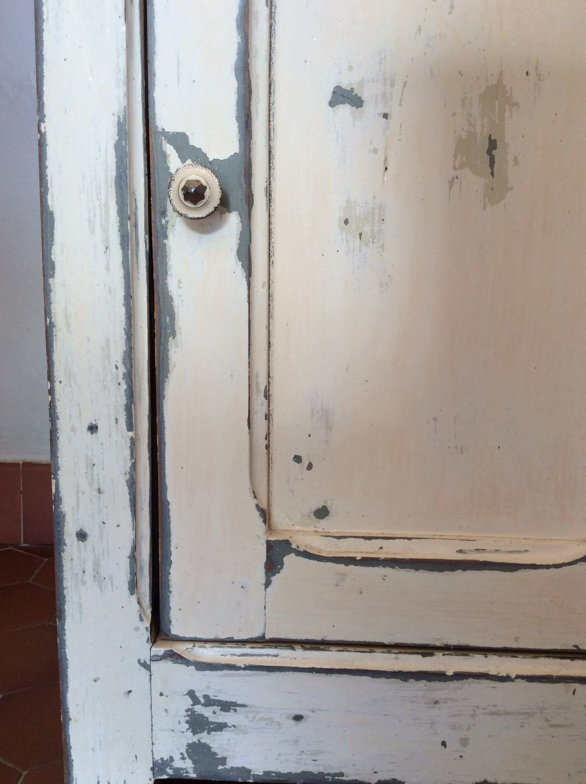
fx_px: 724
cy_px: 392
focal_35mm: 32
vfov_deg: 56.9
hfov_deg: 44.1
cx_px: 293
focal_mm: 3.3
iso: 40
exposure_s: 1/50
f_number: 2.4
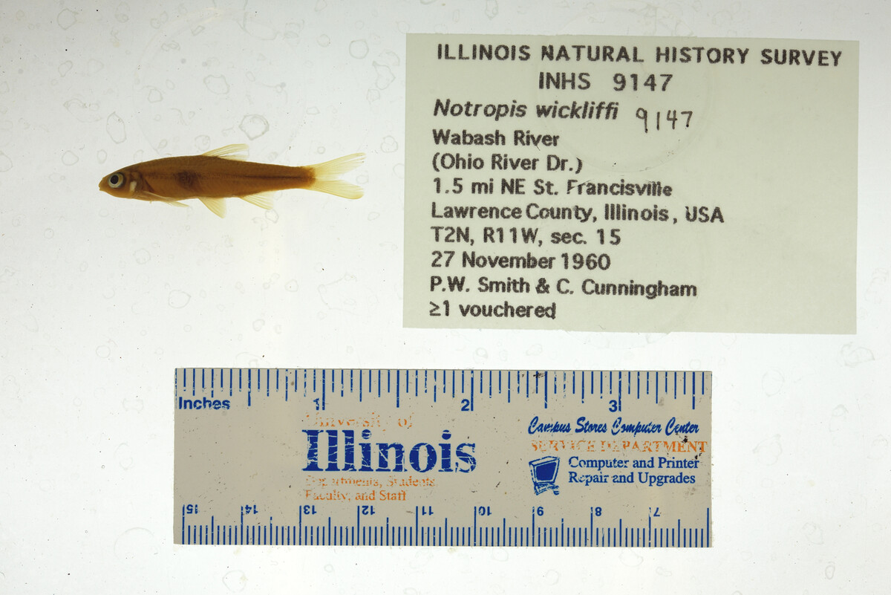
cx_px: 446
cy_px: 298
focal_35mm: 60
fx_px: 1485
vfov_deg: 22.6
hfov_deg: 33.4
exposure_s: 1/200
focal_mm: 60
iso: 100
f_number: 10
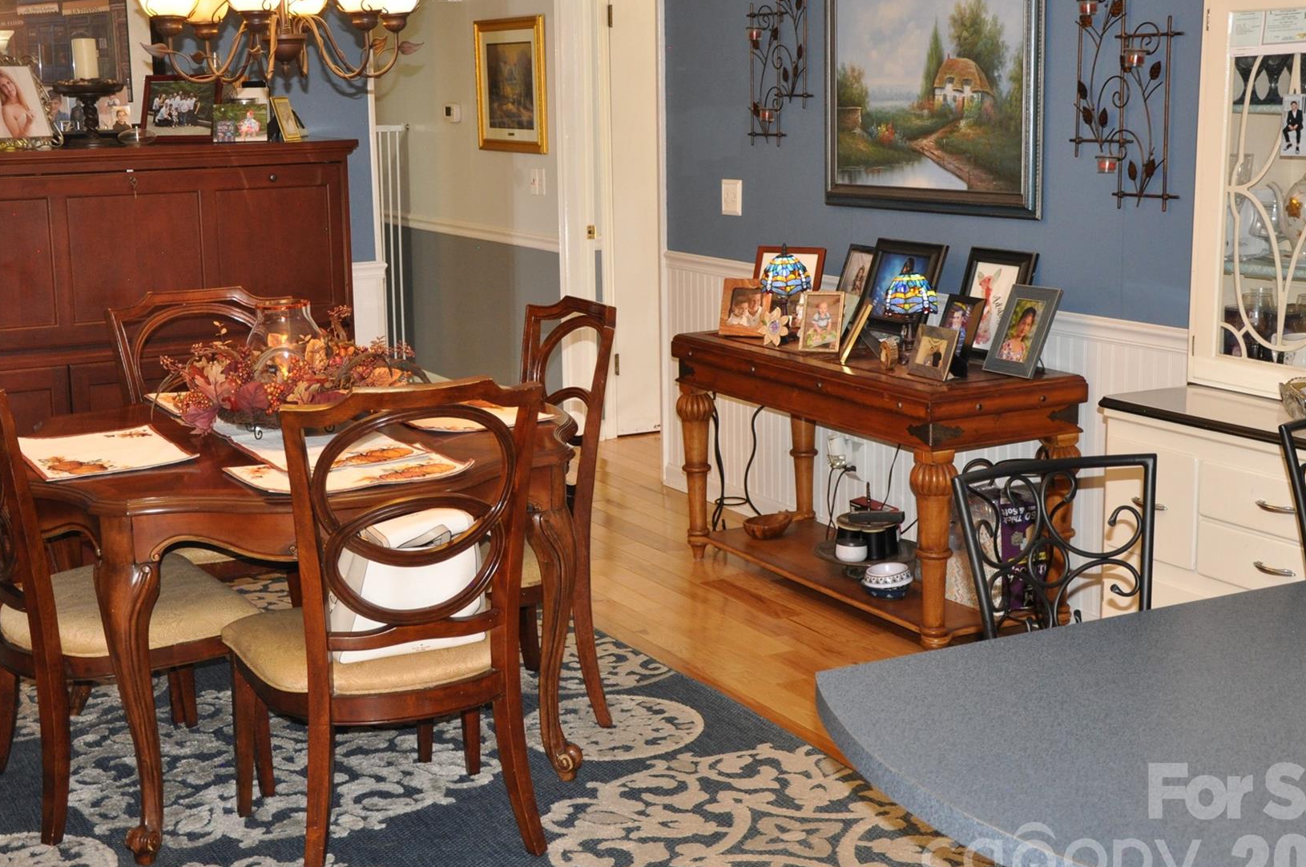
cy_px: 376
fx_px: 1775
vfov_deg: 27.4
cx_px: 583
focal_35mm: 49
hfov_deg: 40.3
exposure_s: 1/60
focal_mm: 26
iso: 800
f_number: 4
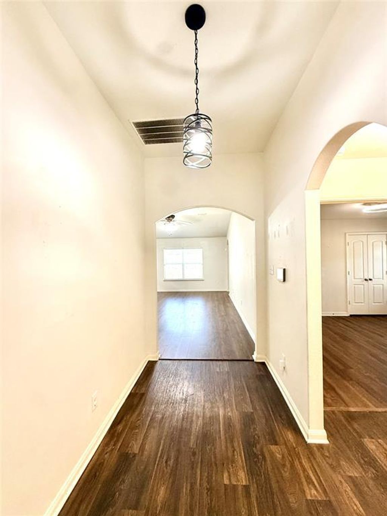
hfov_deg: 85.7
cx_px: 194
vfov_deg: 102.1
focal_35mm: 14
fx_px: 209
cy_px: 258
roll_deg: -0.6
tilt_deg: +1.4
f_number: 2.2
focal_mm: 2.22
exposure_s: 1/60
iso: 320
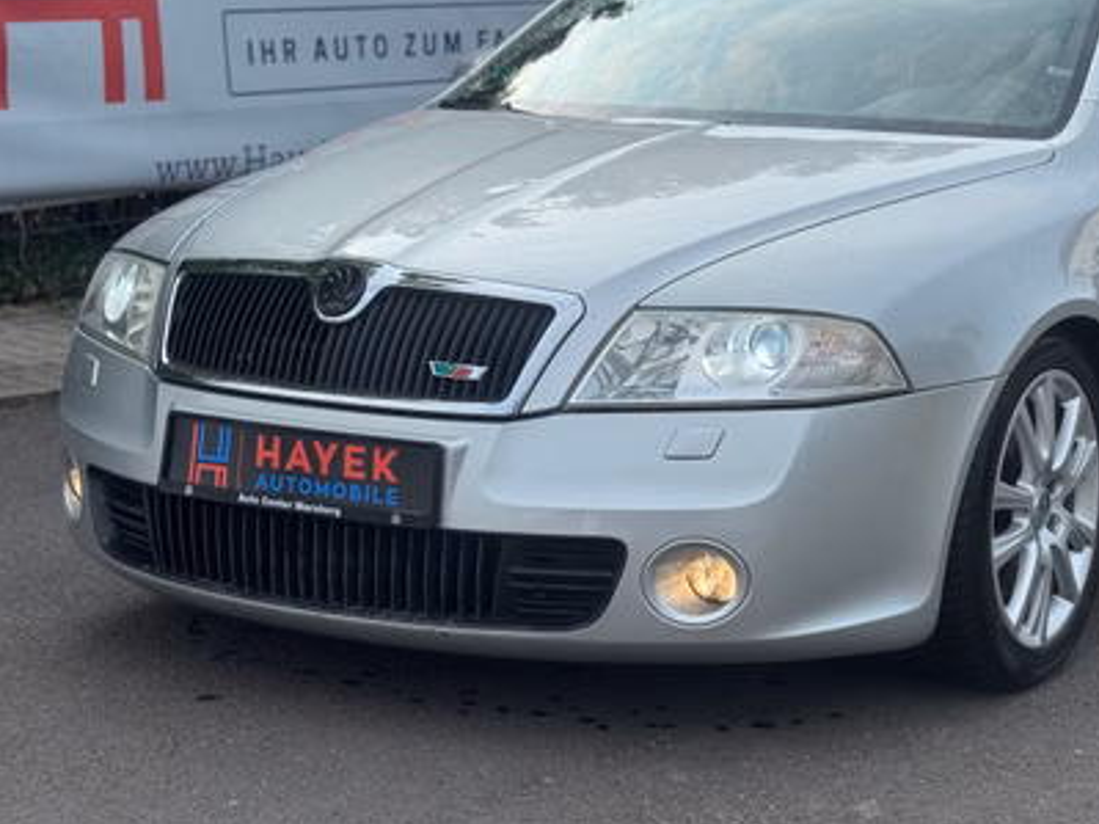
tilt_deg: -9.4
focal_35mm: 77
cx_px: 788
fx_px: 2444
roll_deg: +1.6
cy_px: 309
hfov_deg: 25.1
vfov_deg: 19.1
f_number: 1.78
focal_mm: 6.76
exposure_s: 1/3257
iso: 64
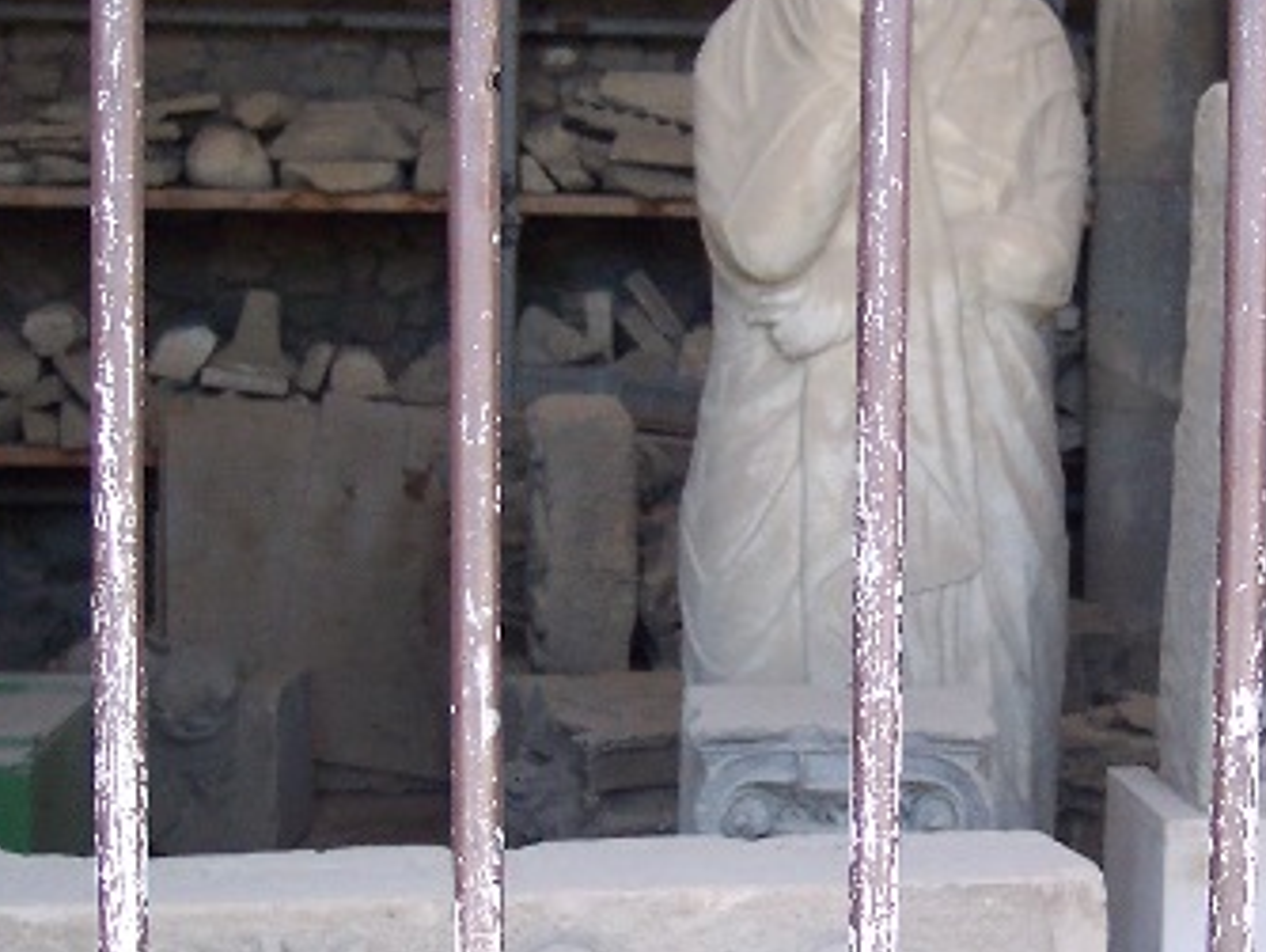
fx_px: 3331
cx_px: 978
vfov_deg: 16.2
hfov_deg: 21.3
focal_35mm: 91
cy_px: 595
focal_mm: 8
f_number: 2.8
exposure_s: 1/125
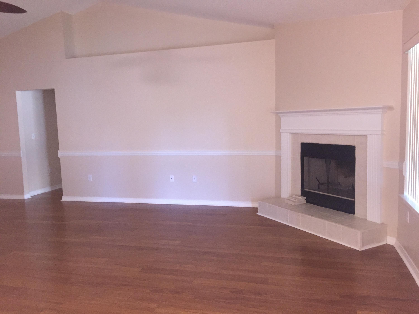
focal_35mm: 29
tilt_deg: -5.5
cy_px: 157
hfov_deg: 61.7
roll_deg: +1.3
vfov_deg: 48.2
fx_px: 351
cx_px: 210
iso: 125
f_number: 2.2
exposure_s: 1/20
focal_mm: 4.15
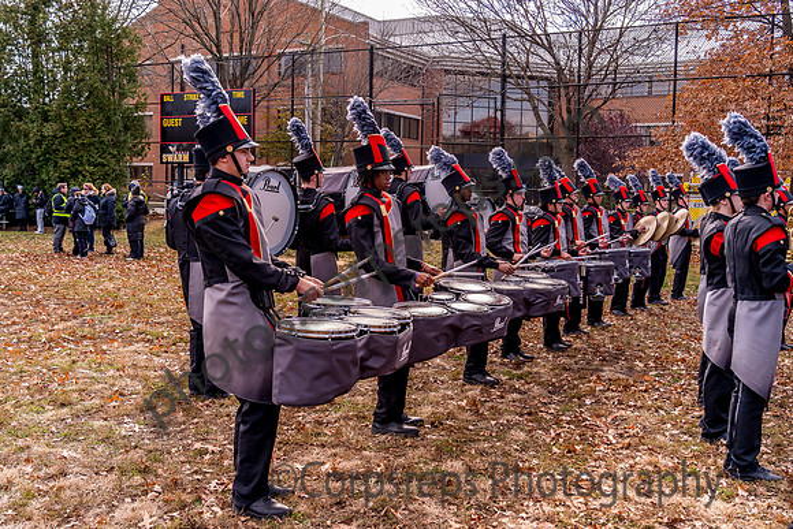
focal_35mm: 36
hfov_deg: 53.1
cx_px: 396
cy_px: 264
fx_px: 793
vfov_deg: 36.9
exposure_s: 1/800
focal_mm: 36
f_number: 6.3
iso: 800
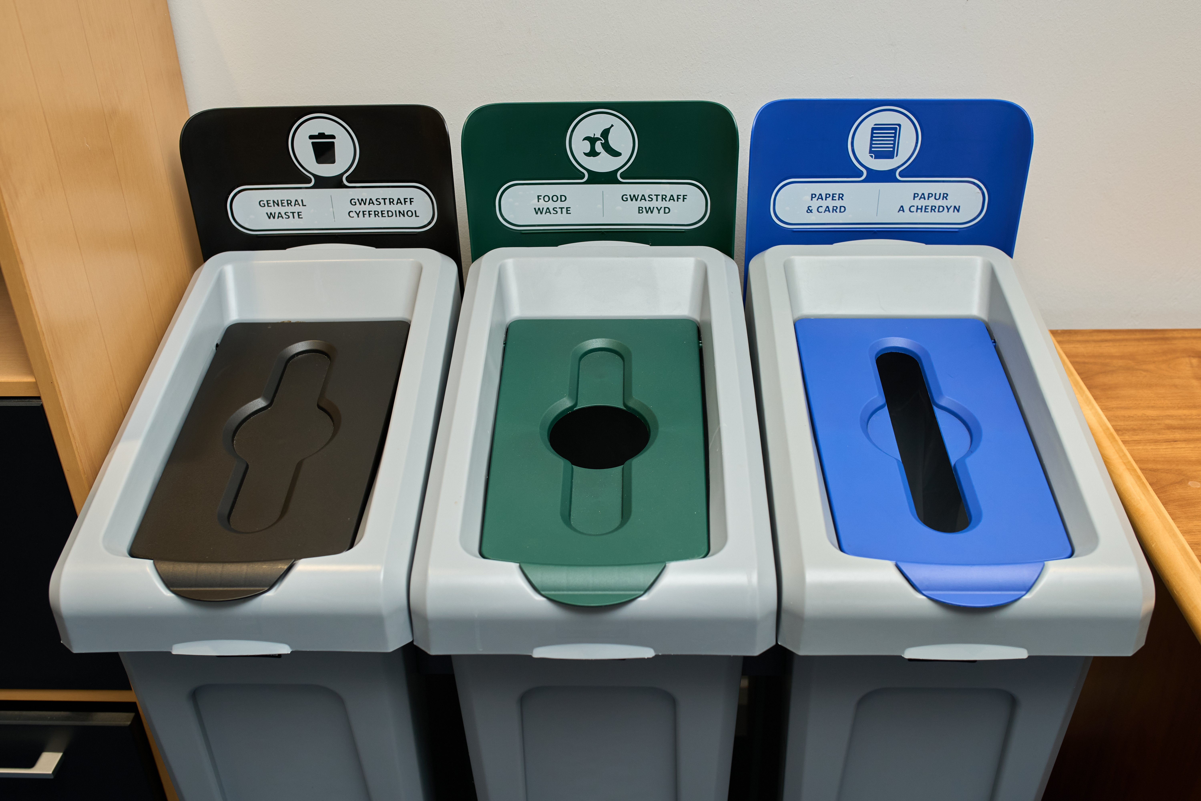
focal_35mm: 35
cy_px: 400
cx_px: 600
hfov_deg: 54.4
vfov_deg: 37.9
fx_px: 1168
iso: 1000
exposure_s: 1/200
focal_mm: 35
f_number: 4
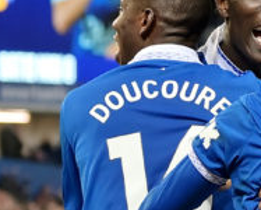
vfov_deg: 4.3
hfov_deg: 5.3
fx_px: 2784
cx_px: 455
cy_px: 197
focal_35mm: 360
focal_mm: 70
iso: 1600
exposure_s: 1/1250
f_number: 3.2
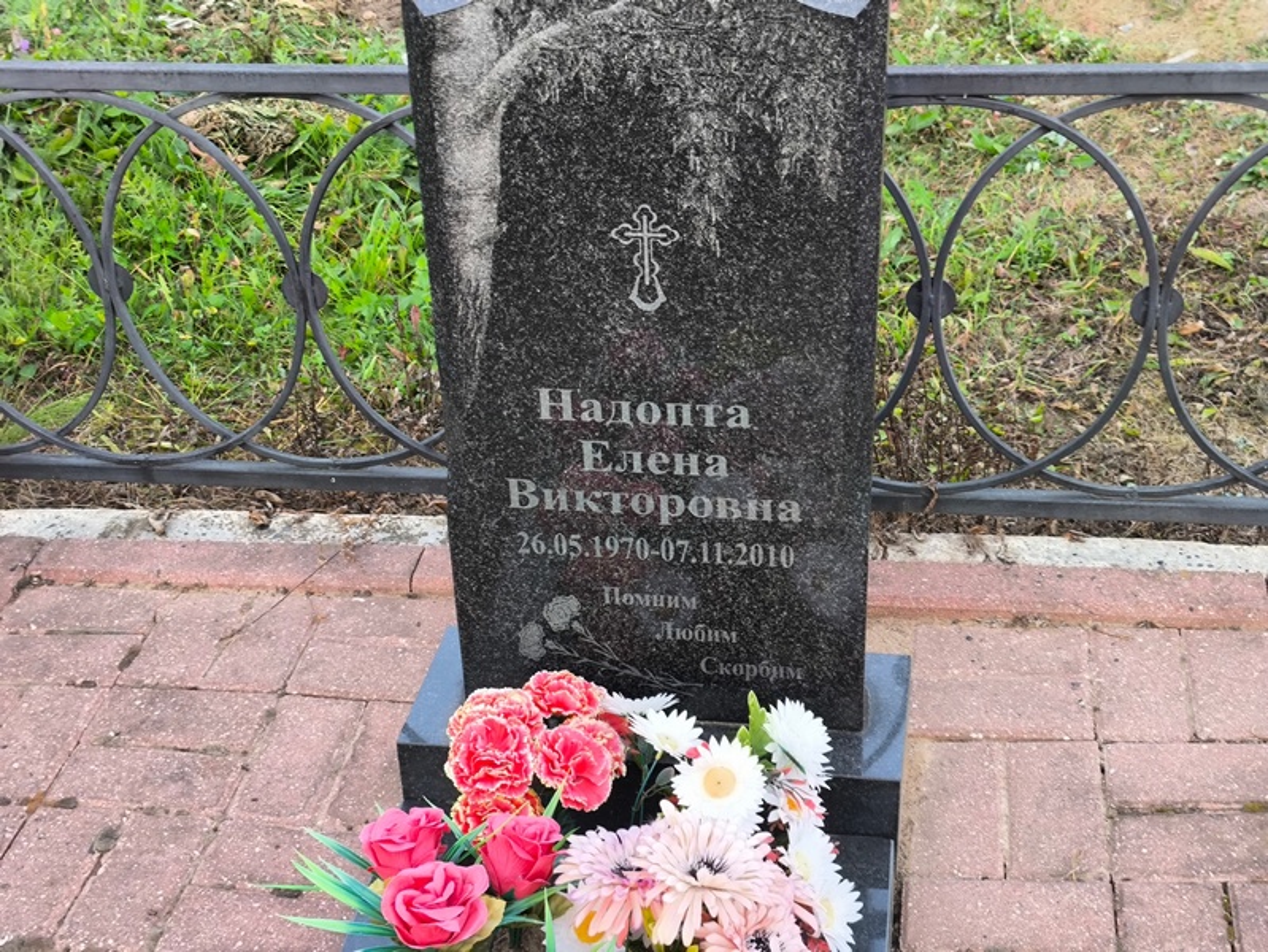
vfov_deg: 29.1
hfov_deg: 38.2
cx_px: 634
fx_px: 1832
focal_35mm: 50
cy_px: 476
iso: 80
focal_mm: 4.71
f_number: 1.7
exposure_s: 1/100
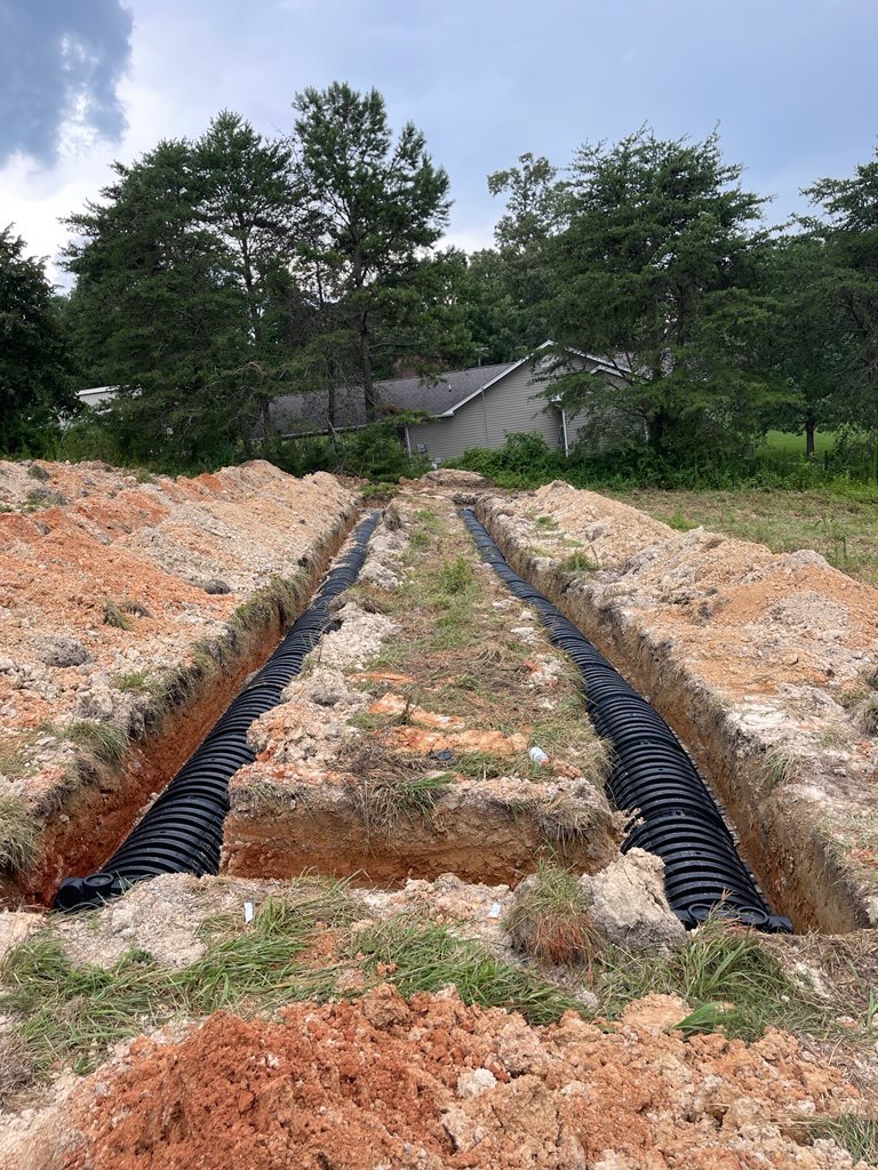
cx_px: 439
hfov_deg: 53.1
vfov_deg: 67.3
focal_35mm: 26
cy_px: 585
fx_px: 879
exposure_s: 1/141
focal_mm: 5.1
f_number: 1.6
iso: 32
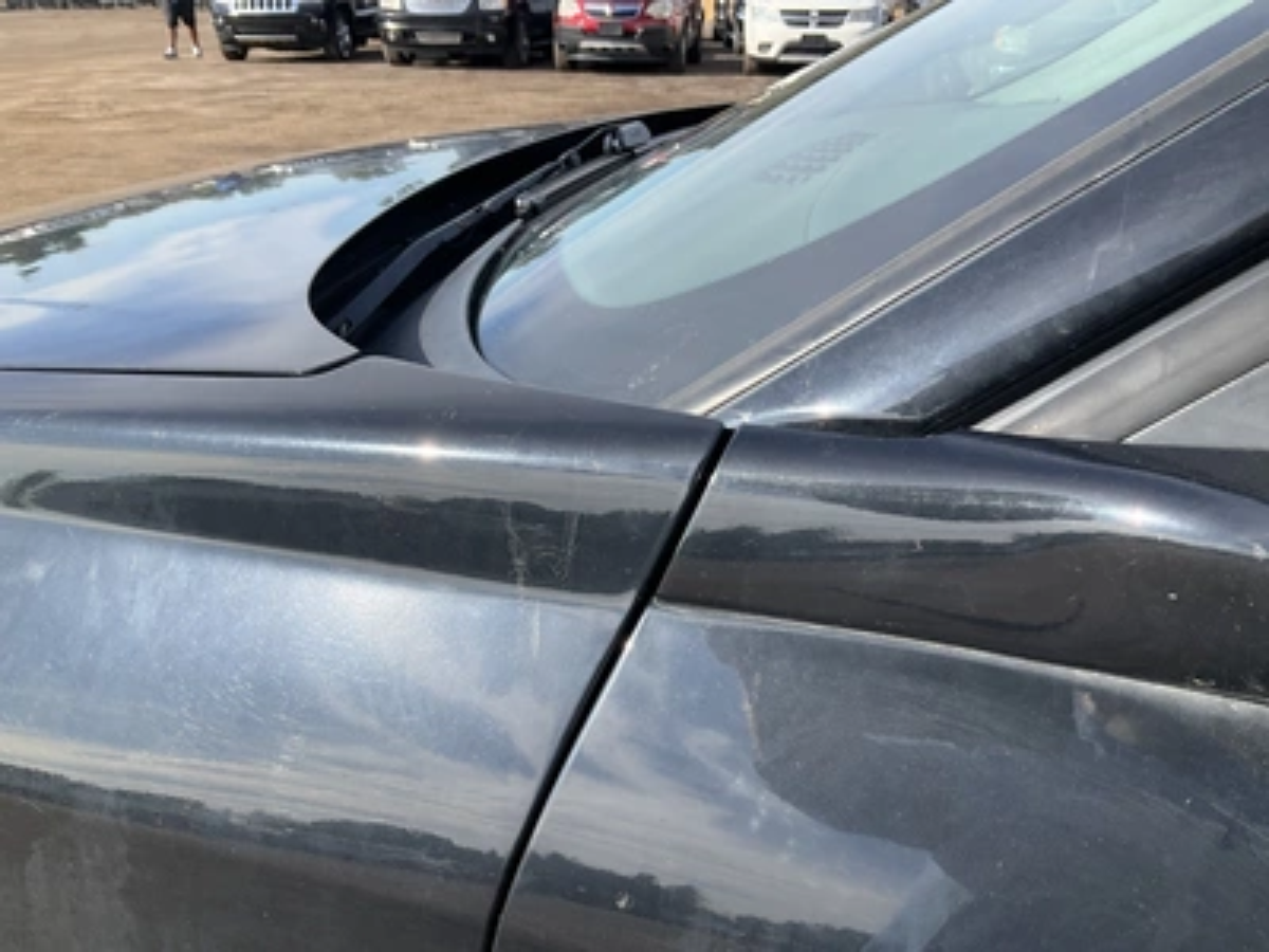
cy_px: 476
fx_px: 1063
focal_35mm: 29
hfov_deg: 61.7
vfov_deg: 48.2
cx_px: 634
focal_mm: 3
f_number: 1.8
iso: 25
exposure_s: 1/691
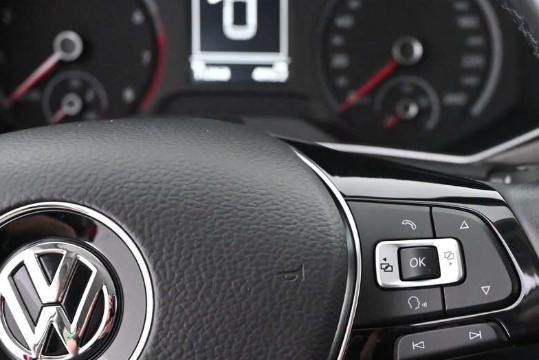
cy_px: 276
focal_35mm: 63
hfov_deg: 31.3
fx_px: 944
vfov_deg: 21.4
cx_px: 410
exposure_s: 1/60
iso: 9000
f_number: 4.8
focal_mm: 30.5
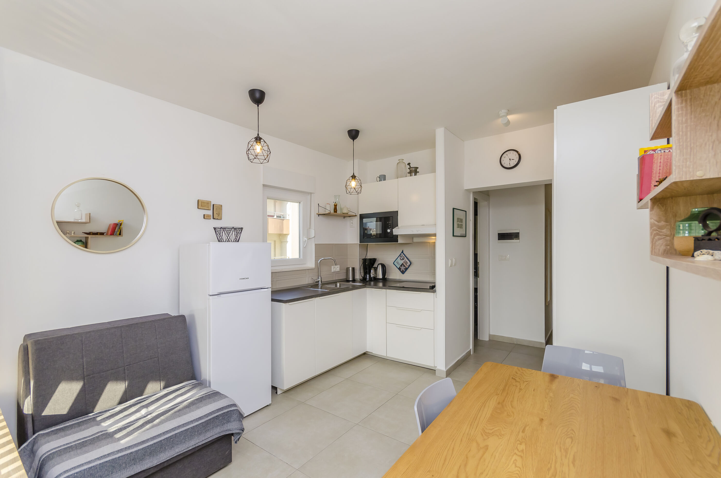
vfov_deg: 77.1
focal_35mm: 15
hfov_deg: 100.5
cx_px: 360
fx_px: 300
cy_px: 239
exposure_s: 1/125
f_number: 8
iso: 160
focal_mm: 10
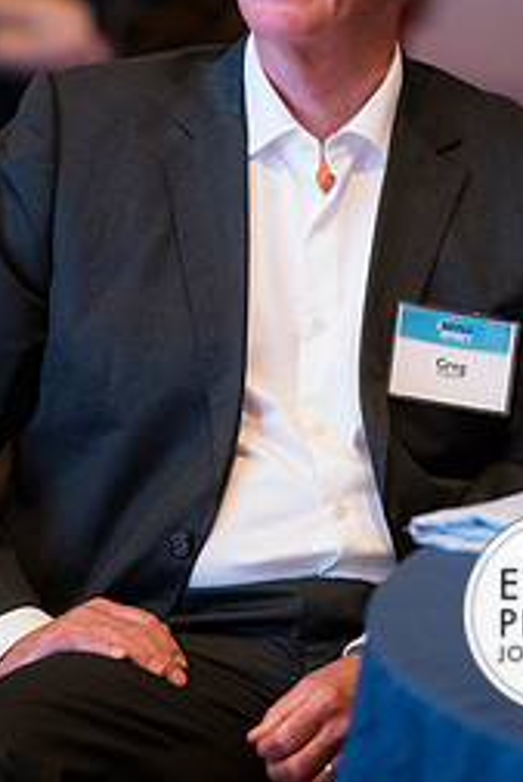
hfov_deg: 4.7
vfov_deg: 7.0
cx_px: 306
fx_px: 6376
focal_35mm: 293
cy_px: 117
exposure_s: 1/125
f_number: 2.8
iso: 6400
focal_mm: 165
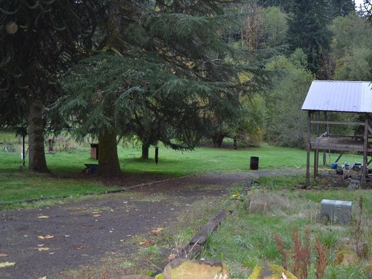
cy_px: 109
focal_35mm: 40
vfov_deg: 35.8
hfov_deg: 46.2
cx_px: 241
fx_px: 430
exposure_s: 1/60
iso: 900
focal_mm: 18
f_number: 3.5
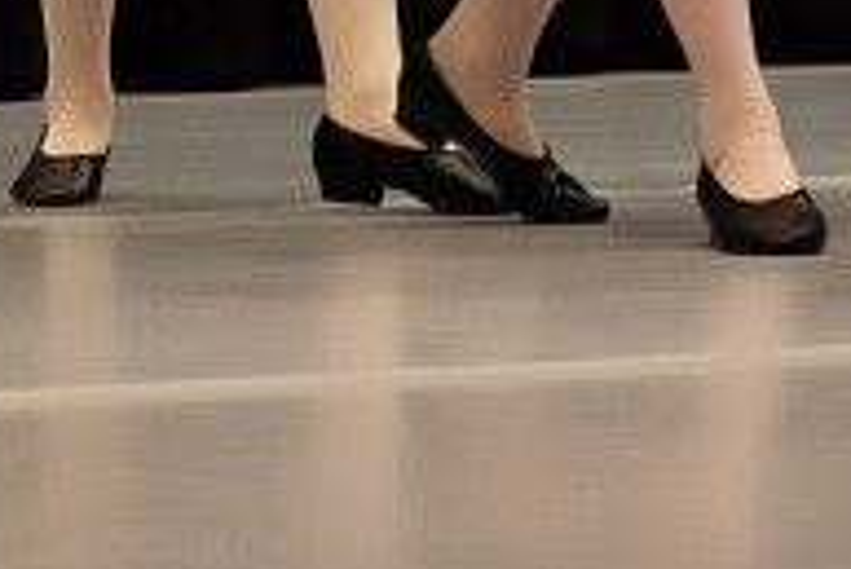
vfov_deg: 3.0
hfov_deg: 4.5
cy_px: -752
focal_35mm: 455
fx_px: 10763
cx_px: 728
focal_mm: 58.9
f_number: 5.6
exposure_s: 1/220
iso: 3200
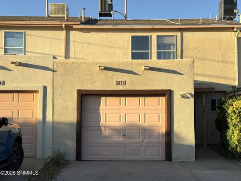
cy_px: 90
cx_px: 120
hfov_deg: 39.7
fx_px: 334
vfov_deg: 30.3
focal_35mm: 48
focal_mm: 6.76
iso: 64
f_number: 1.78
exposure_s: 1/2415
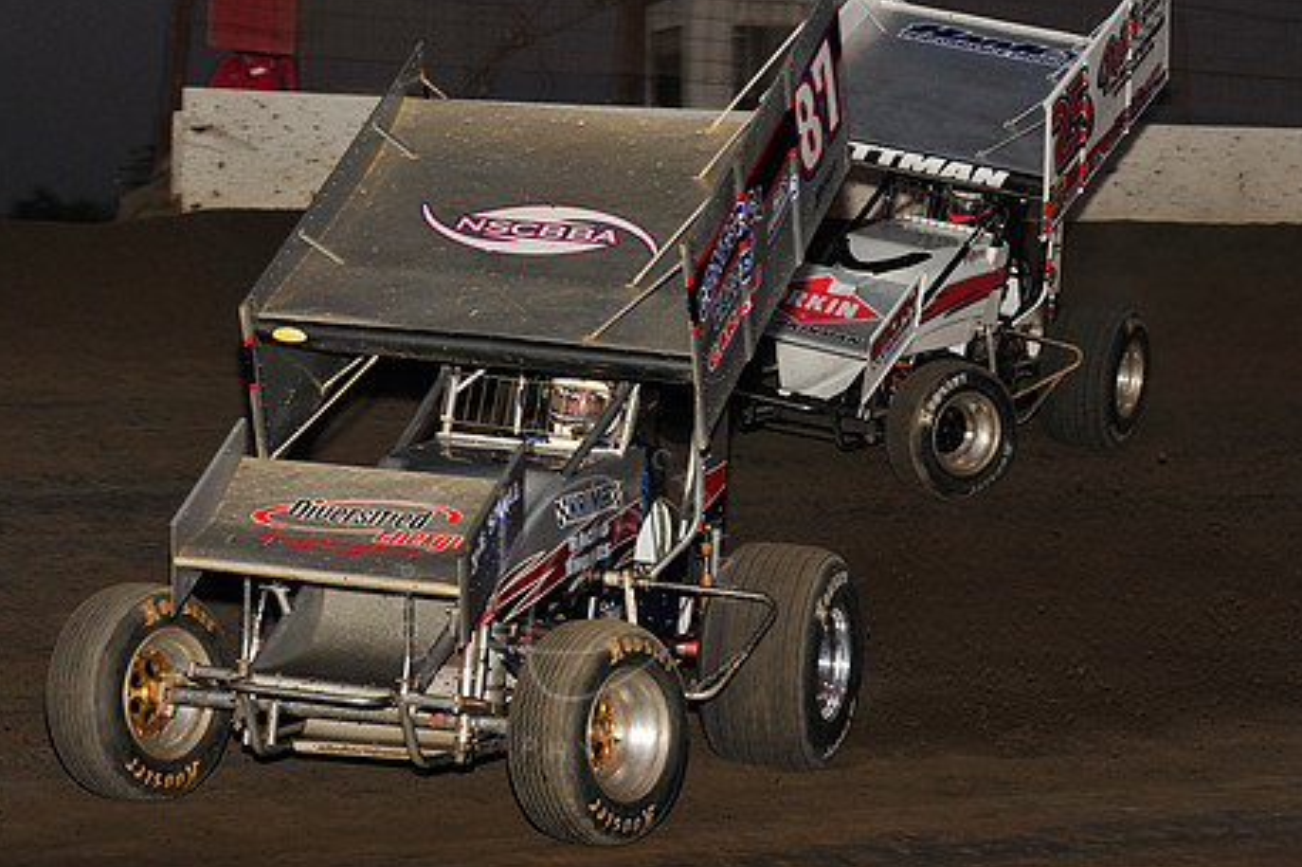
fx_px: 5495
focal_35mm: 152
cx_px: 563
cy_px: 327
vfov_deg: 9.0
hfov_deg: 13.5
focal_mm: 120
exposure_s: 1/320
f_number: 7.1
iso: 1000
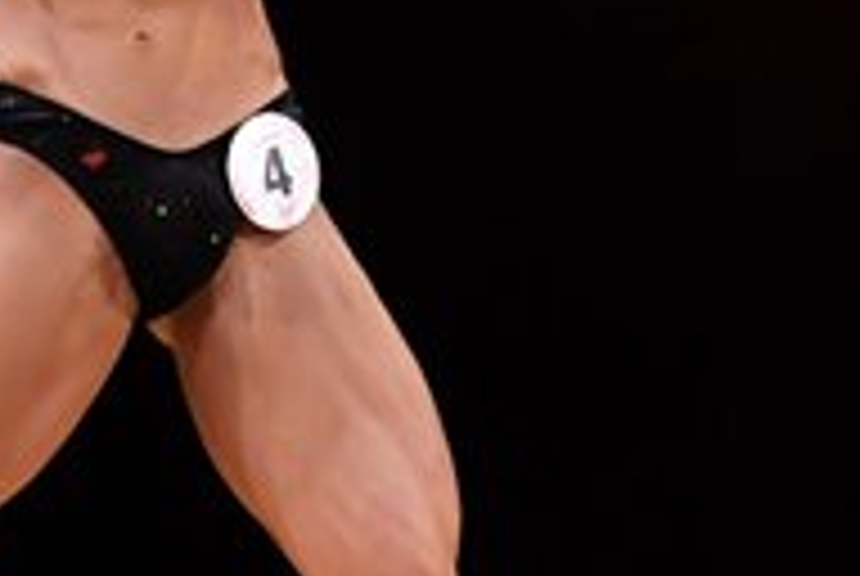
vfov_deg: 1.4
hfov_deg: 2.1
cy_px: 162
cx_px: -38
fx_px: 23232
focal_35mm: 971
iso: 3200
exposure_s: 1/400
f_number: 5.6
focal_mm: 160
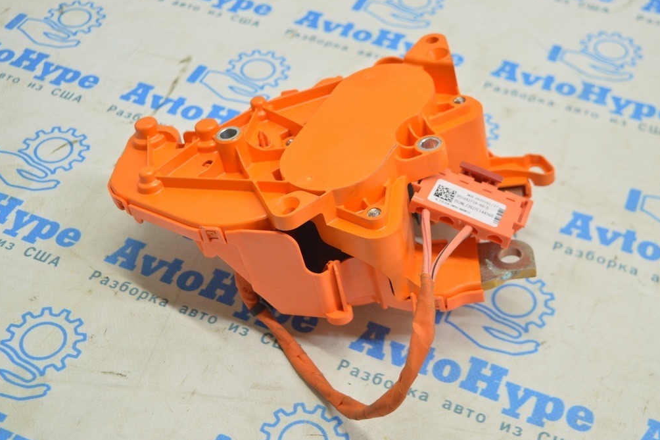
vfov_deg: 26.0
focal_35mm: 52
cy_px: 221
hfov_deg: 38.2
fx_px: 953
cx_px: 333
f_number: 5.6
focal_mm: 34
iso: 400
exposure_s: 1/20
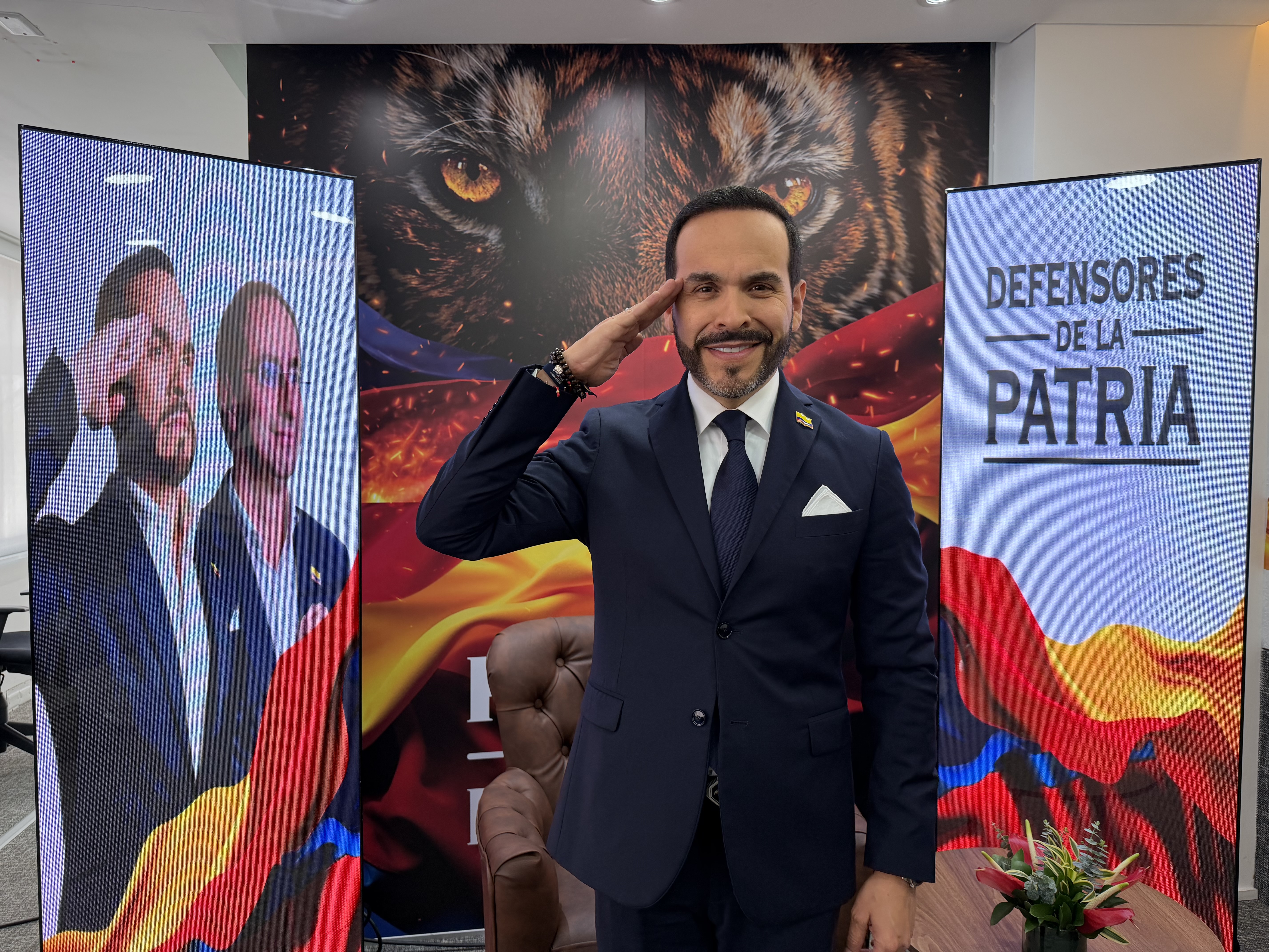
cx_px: 634
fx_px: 880
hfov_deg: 71.6
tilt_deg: -2.4
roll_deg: +0.1
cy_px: 476
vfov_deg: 56.8
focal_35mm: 24
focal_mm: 6.76
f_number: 1.78
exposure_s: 1/120
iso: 125
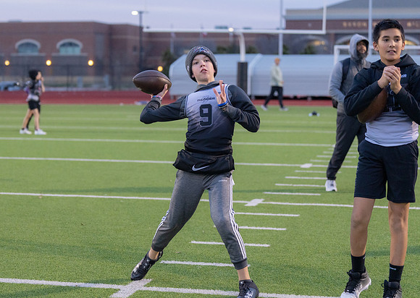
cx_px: 159
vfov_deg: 16.0
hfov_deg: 22.3
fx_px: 1063
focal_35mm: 89
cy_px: 125
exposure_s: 1/1000
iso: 2000
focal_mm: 70
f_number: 2.8
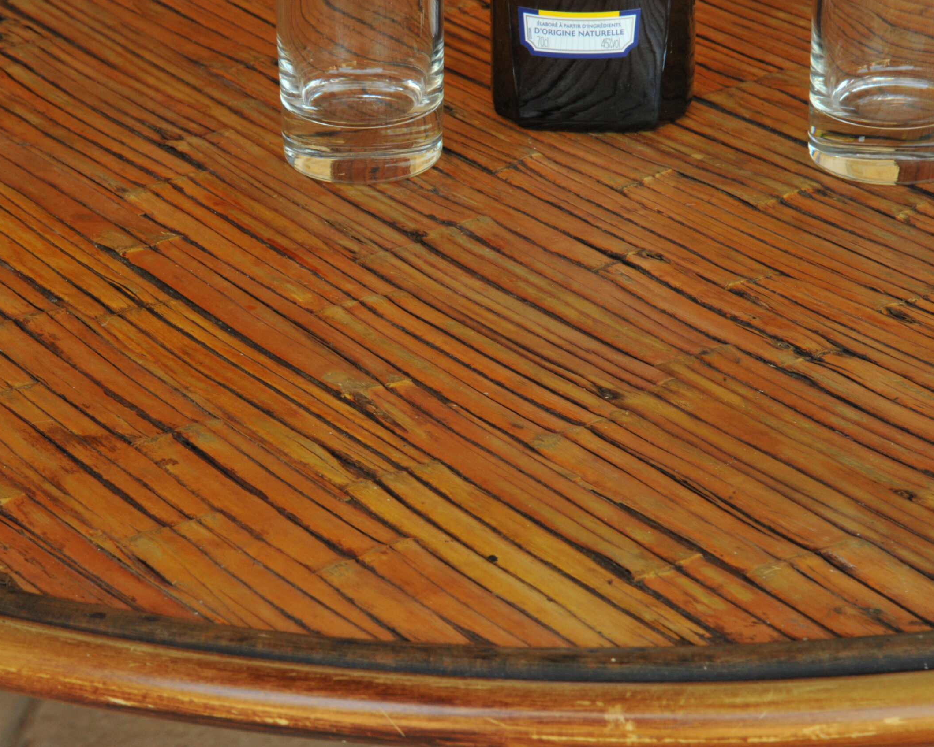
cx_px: 400
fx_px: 3760
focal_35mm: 136
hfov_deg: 14.2
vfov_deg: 11.4
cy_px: 373
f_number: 22
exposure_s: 1/30
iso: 2500
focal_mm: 120
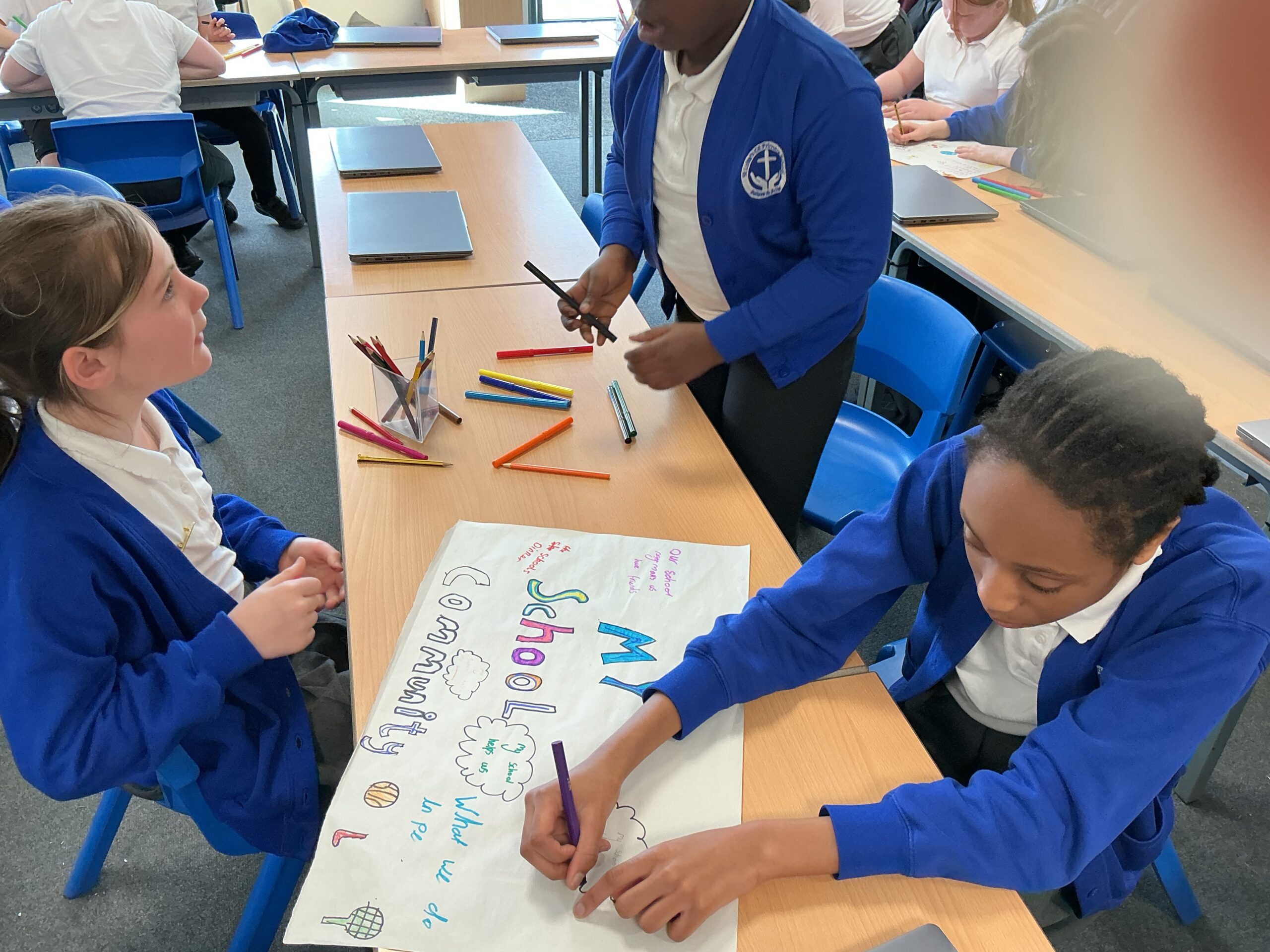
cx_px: 635
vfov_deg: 48.2
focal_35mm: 29
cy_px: 476
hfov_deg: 61.7
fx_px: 1064
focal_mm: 3
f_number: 1.8
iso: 80
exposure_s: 1/50
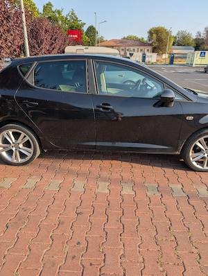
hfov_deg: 57.0
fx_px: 192
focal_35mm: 24
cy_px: 138
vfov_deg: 71.5
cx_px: 104
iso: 19
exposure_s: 1/417
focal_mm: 6.9
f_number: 1.68
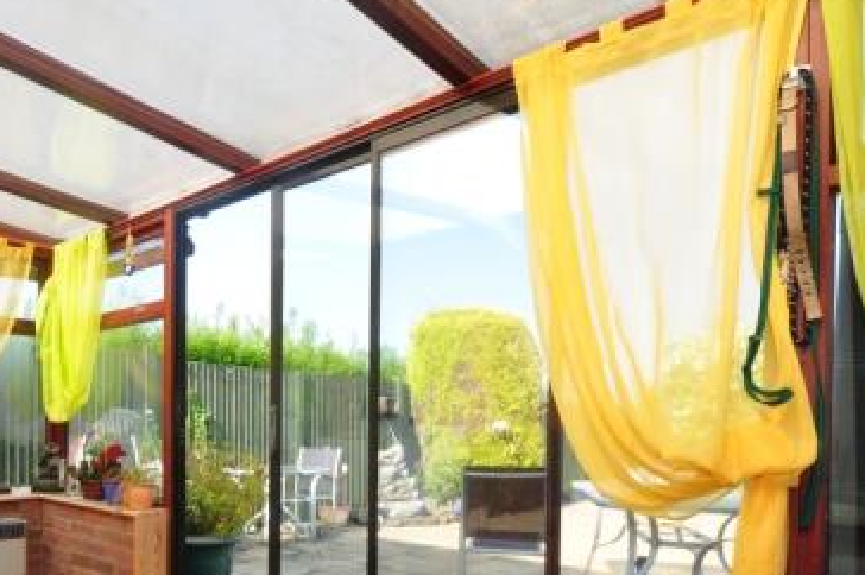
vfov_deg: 46.3
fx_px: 648
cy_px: 425
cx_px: 273
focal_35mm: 27
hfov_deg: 65.3
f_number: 11
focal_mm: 10
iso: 200
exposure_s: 1/30
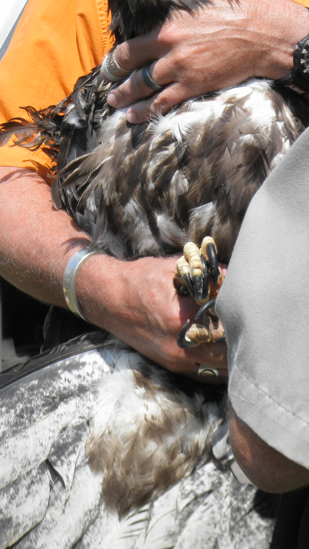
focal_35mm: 146
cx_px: 165
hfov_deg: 8.3
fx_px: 2127
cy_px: 76
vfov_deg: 14.6
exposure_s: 1/100
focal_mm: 12.9
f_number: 11.3
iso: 80
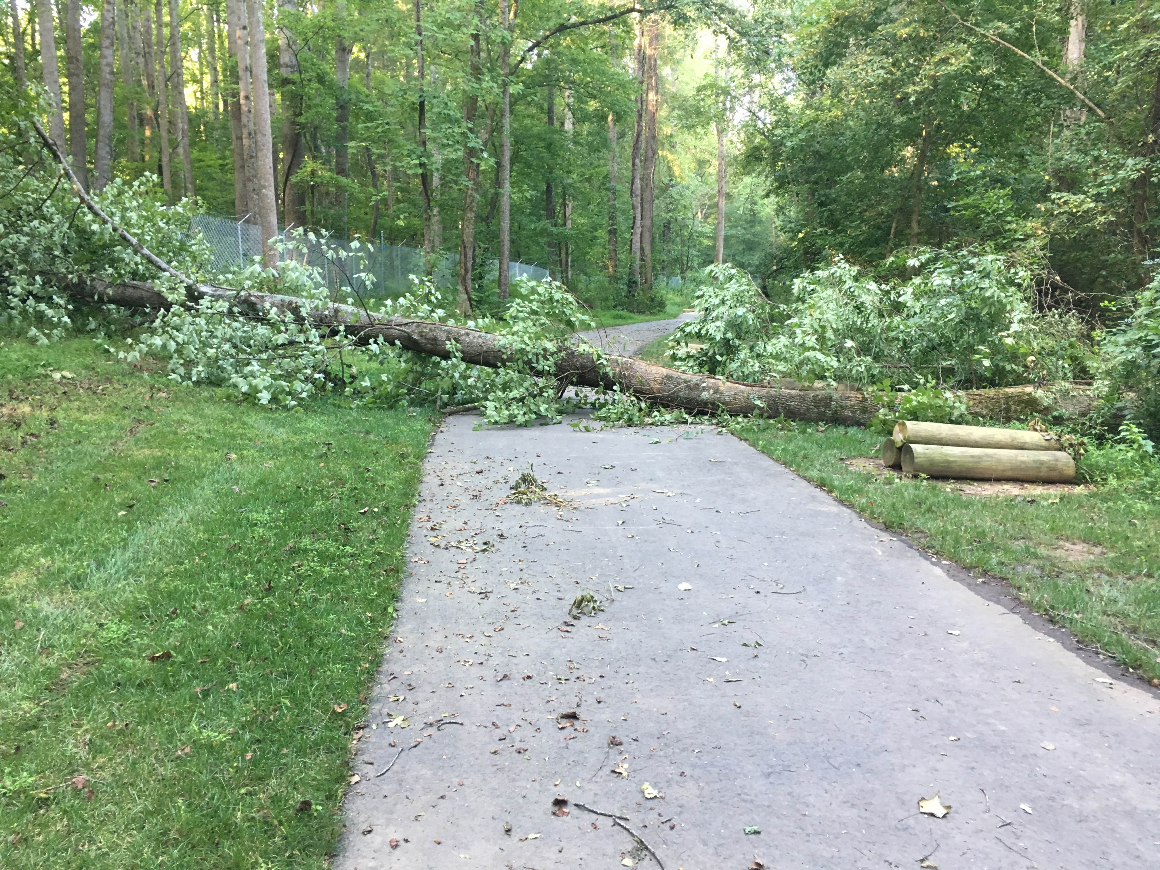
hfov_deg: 61.7
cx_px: 580
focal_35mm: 29
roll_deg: -0.6
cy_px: 435
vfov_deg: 48.2
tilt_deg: -7.8
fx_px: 972
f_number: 2.2
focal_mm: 4.15
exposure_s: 1/30
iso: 80
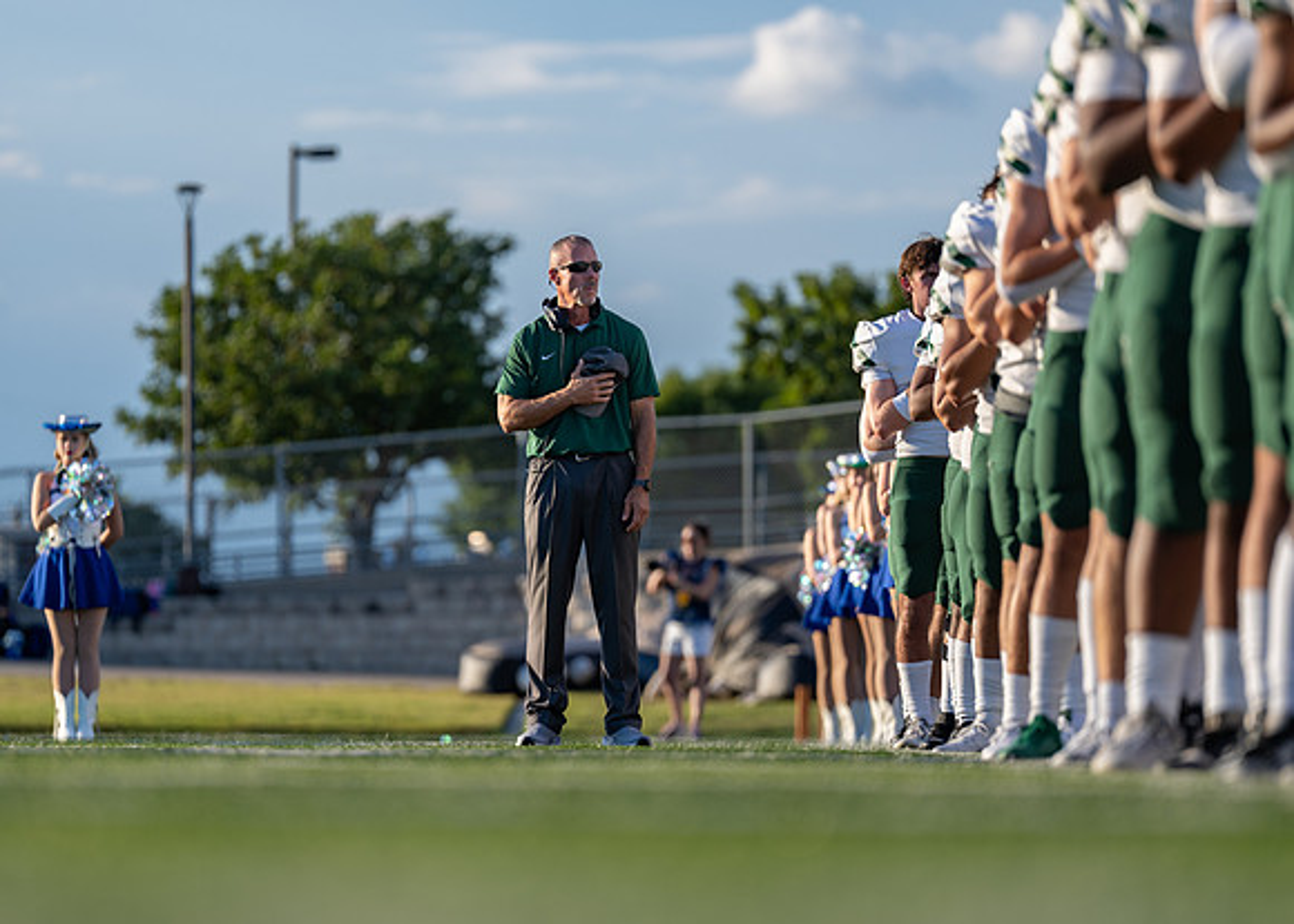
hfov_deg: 8.5
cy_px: 494
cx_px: 573
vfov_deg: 6.1
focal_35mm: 236
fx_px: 8673
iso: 100
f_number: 2.8
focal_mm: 200
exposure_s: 1/640
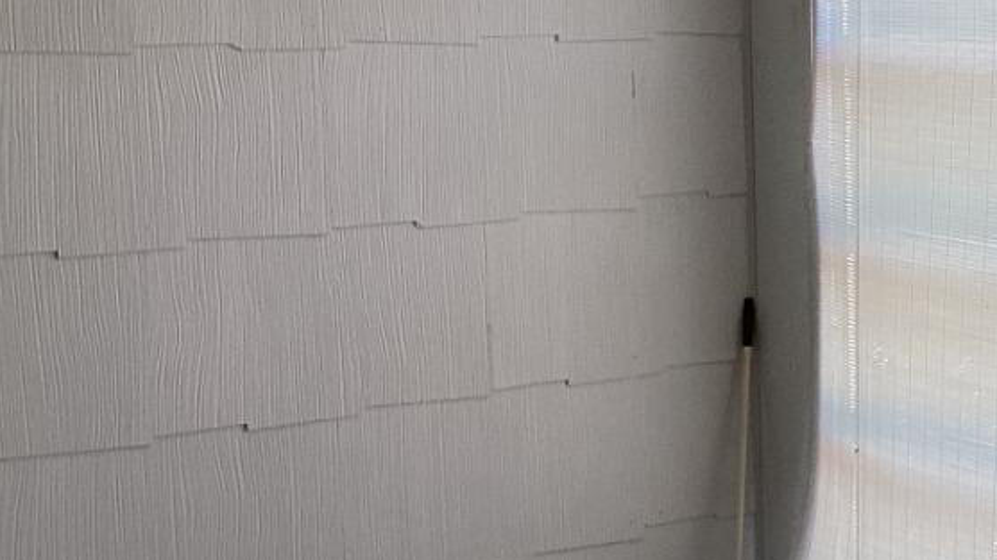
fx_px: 2405
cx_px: 1013
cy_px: 232
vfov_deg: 13.3
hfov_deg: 22.5
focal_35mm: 91
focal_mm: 3.3
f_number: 2.4
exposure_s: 1/100
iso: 80
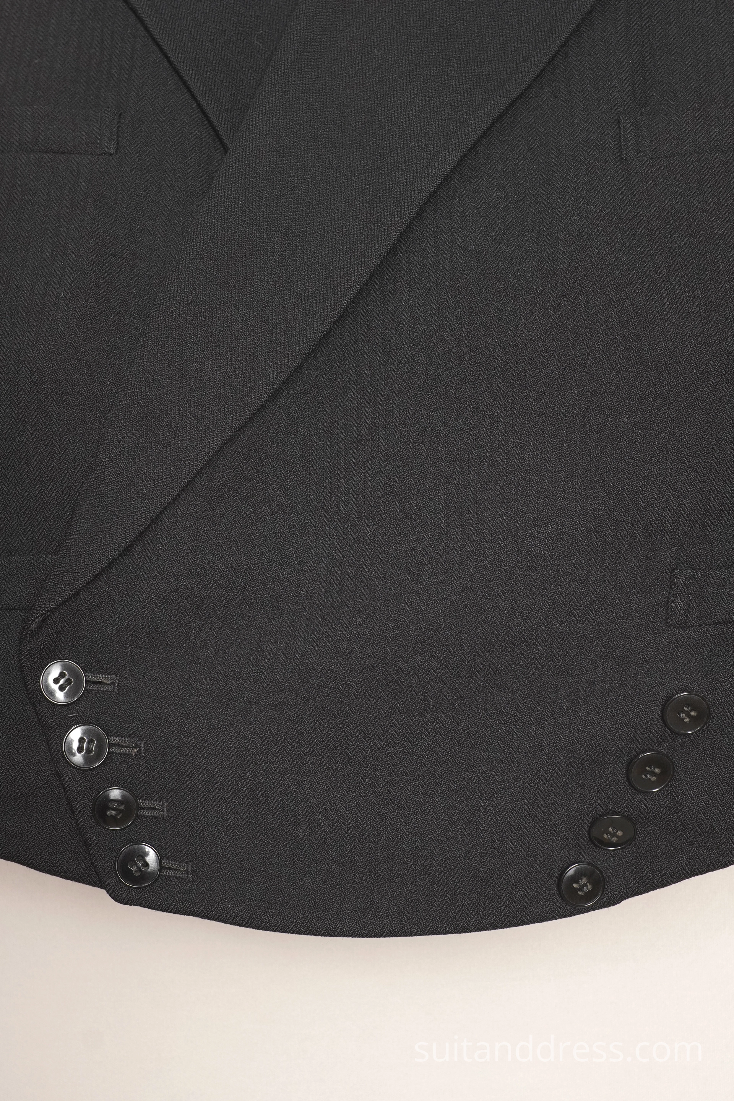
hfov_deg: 28.1
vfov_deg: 41.1
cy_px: 550
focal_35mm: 48
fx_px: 1468
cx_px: 367
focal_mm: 32
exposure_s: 1/10
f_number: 8
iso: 400
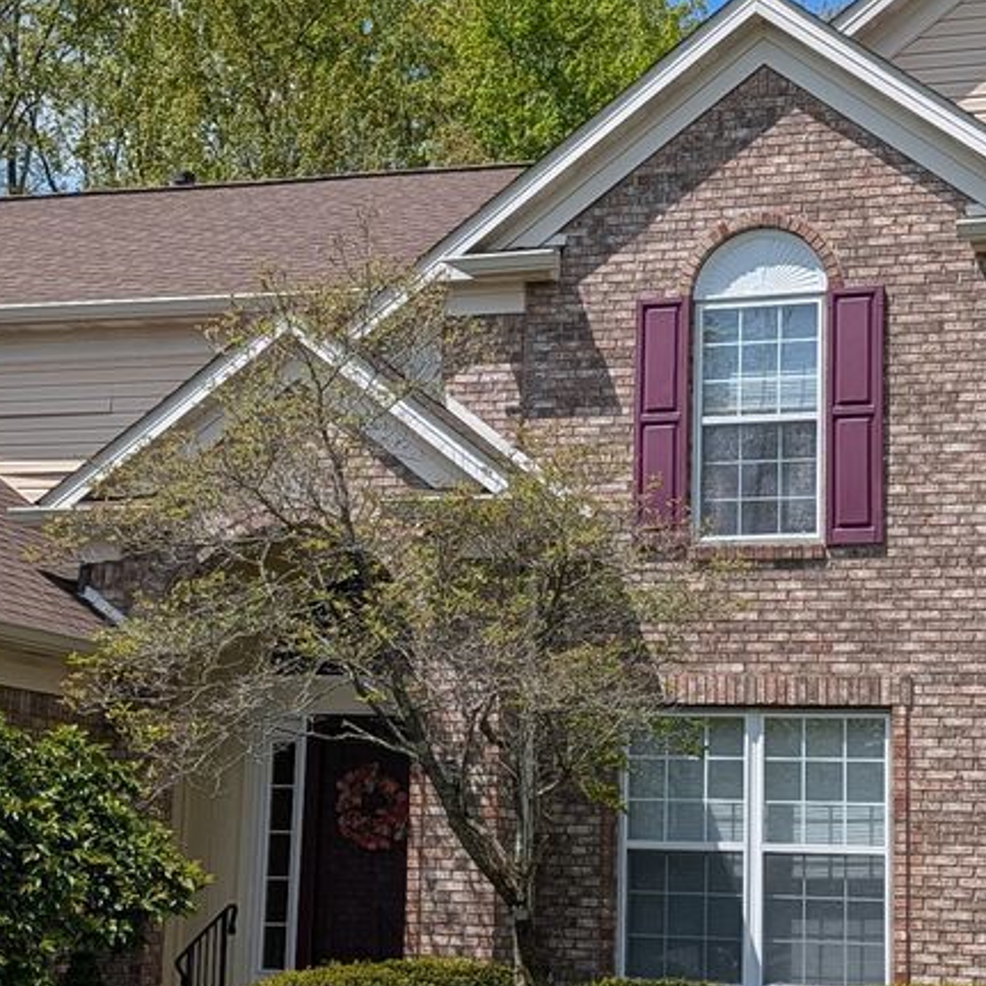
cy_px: 536
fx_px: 2385
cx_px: 549
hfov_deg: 23.3
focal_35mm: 74
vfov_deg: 23.4
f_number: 1.68
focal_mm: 6.9
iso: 21
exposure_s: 1/1195
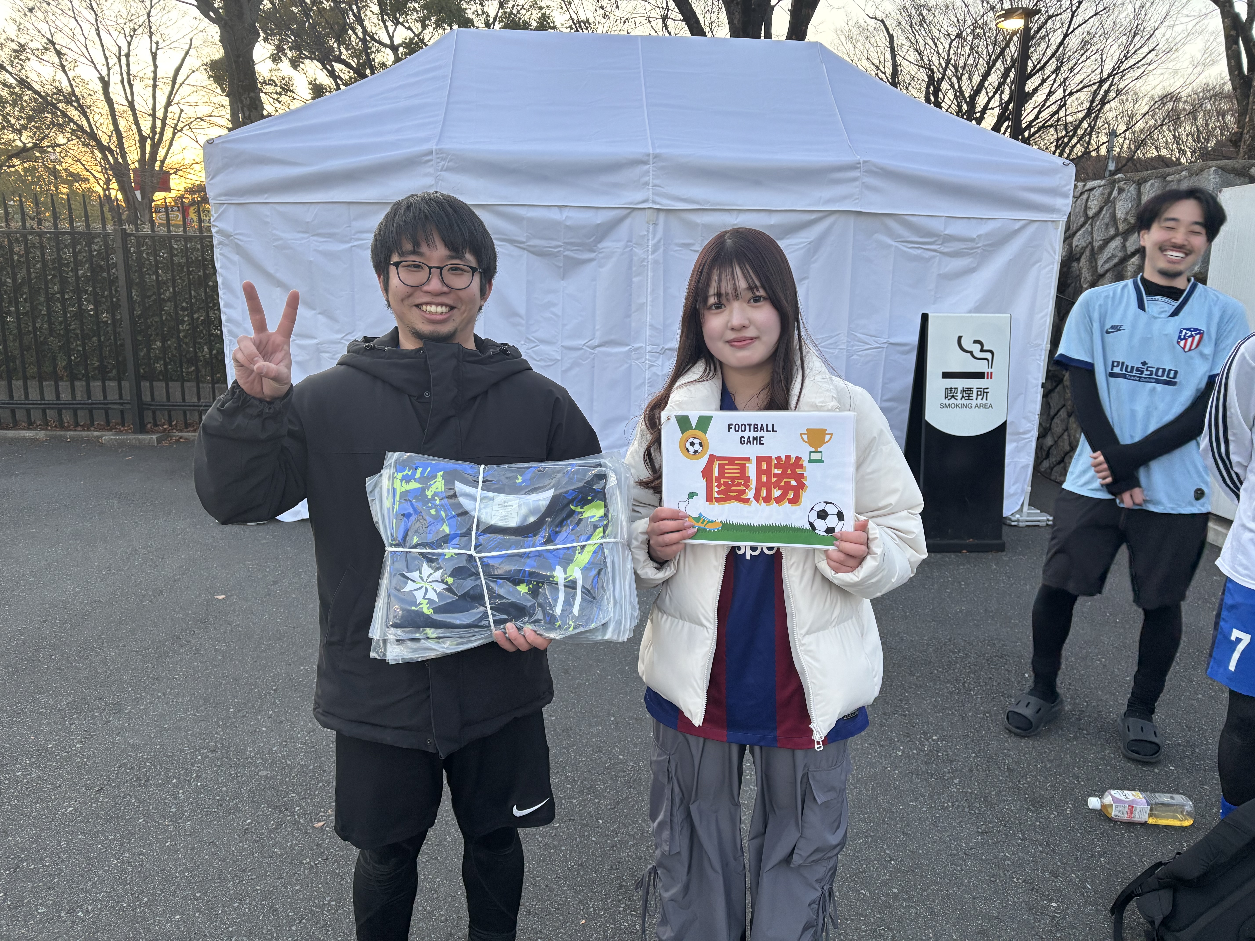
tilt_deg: -12.9
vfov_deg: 53.1
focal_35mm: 26
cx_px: 628
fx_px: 943
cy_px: 470
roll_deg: -1.1
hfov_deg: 67.3
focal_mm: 5.96
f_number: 1.6
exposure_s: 1/84
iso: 125
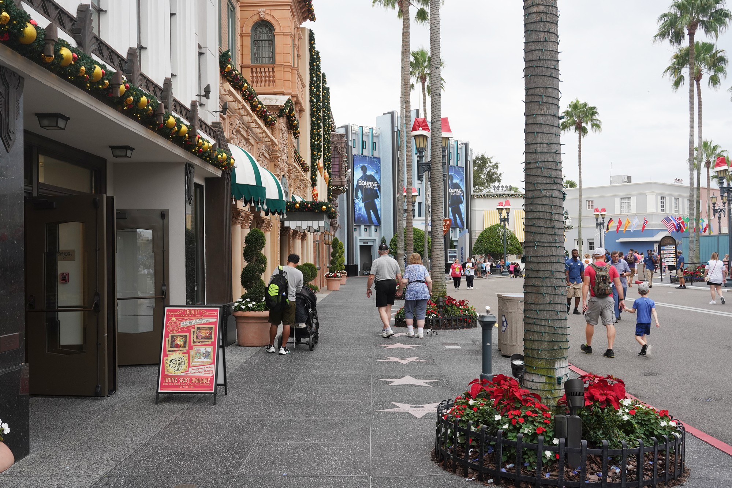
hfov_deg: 51.9
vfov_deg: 36.0
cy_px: 244
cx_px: 366
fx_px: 752
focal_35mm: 37
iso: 800
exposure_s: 1/100
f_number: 11
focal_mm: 37
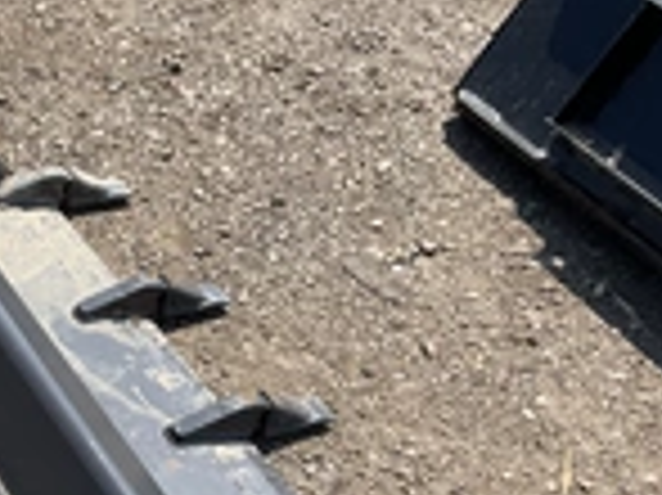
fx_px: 1510
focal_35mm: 79
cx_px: -14
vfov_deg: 18.1
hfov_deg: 23.6
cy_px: 522
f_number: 1.8
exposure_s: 1/1144
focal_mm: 3
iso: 25
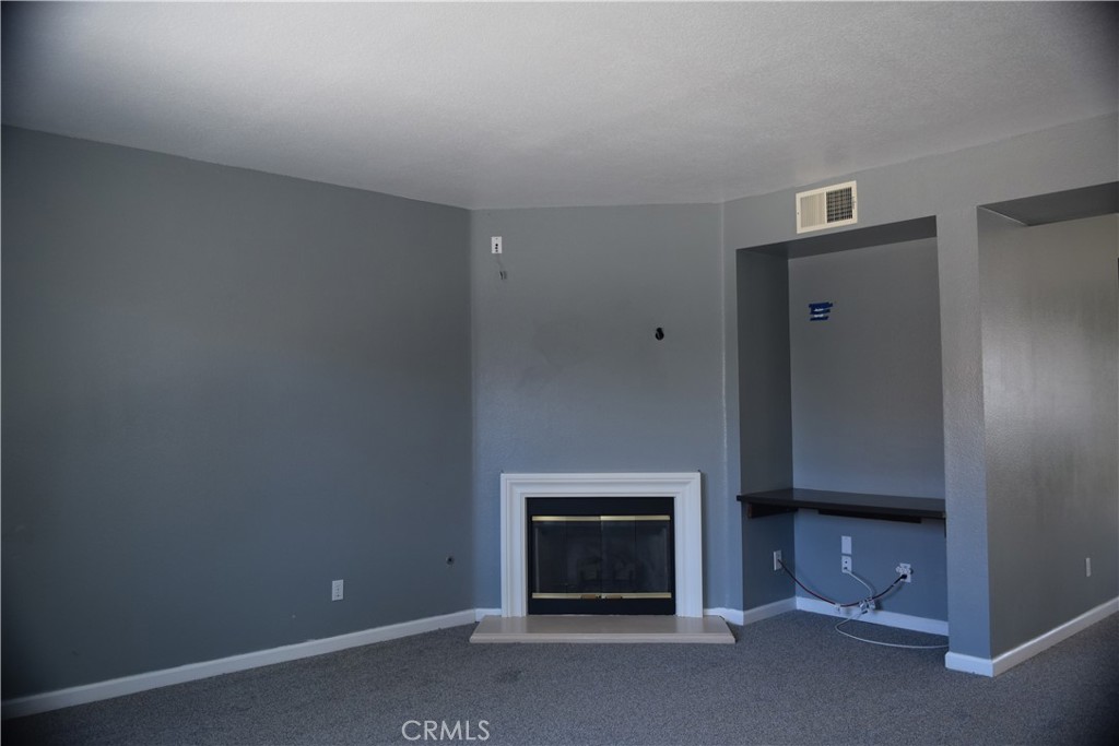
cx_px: 560
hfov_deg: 67.4
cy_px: 373
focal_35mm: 27
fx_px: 839
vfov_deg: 47.9
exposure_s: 1/80
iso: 400
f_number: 4.5
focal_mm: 18
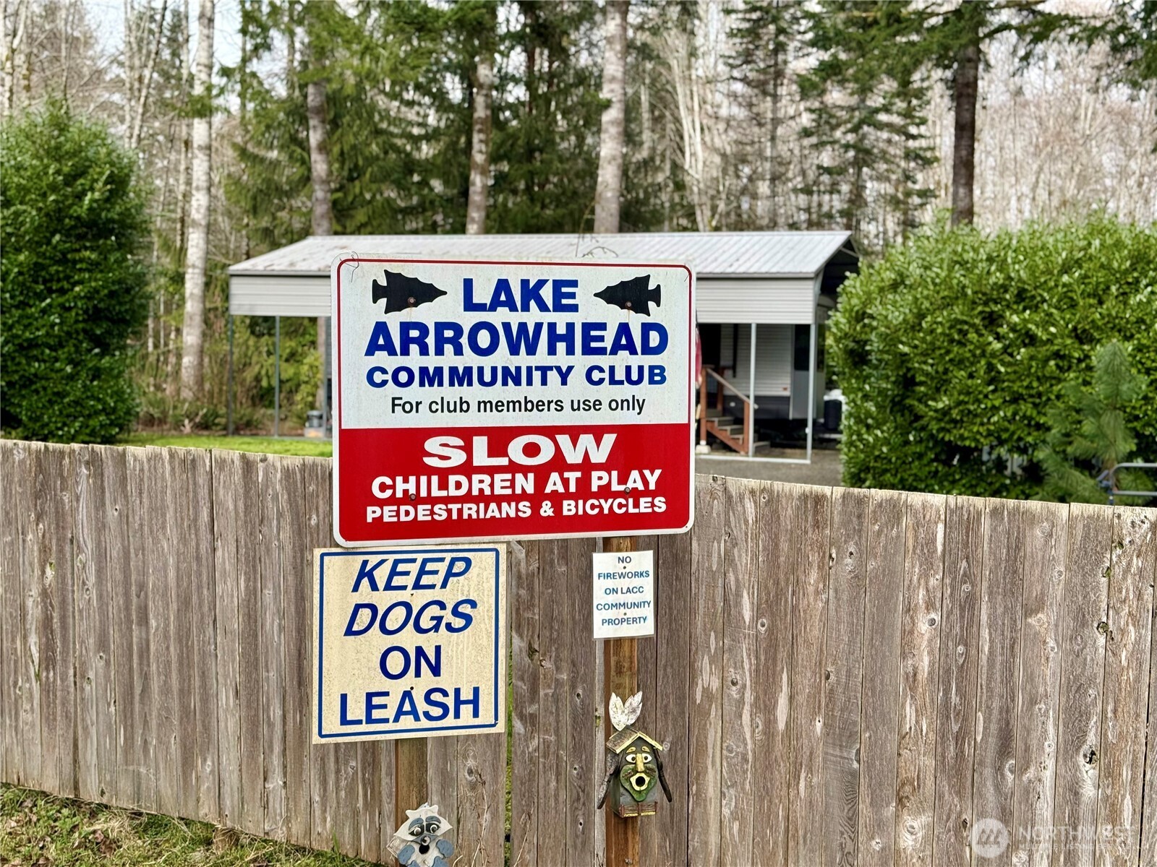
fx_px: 1604
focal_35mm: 48
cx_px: 578
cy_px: 434
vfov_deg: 30.3
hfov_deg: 39.7
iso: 64
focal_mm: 6.76
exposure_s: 1/1754
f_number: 1.78
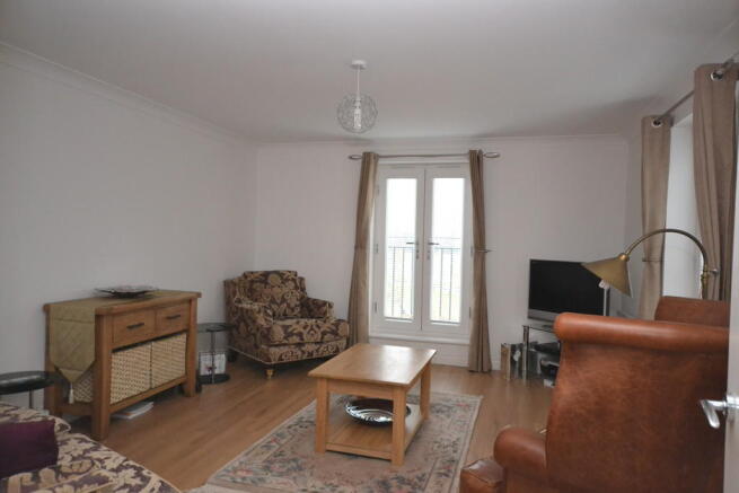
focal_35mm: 24
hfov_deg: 73.7
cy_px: 246
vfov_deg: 53.2
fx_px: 493
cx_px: 370
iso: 3200
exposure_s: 1/60
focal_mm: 16
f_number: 5
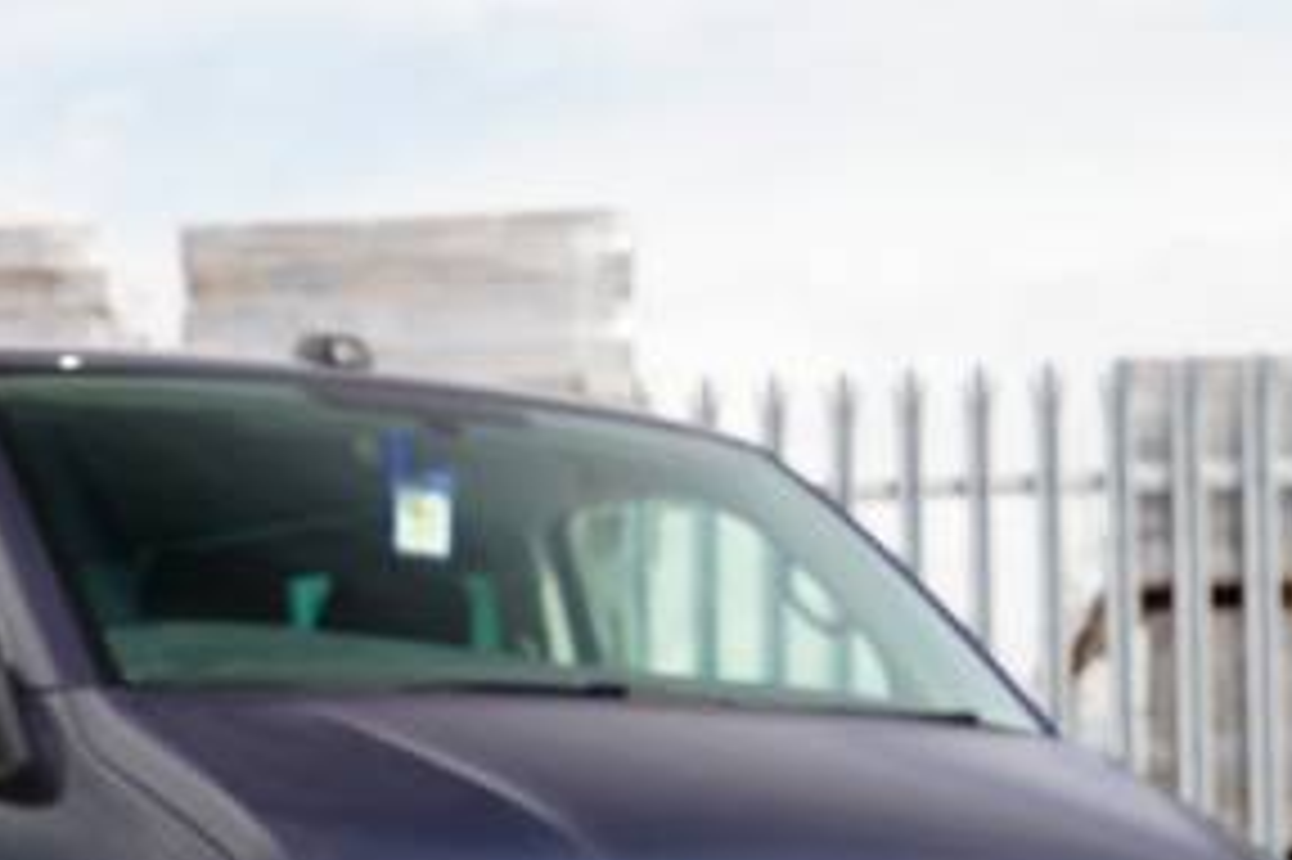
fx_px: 5328
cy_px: 955
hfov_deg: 13.8
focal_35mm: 149
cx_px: 270
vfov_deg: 9.1
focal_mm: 66.7
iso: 100
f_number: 5
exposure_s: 1/200
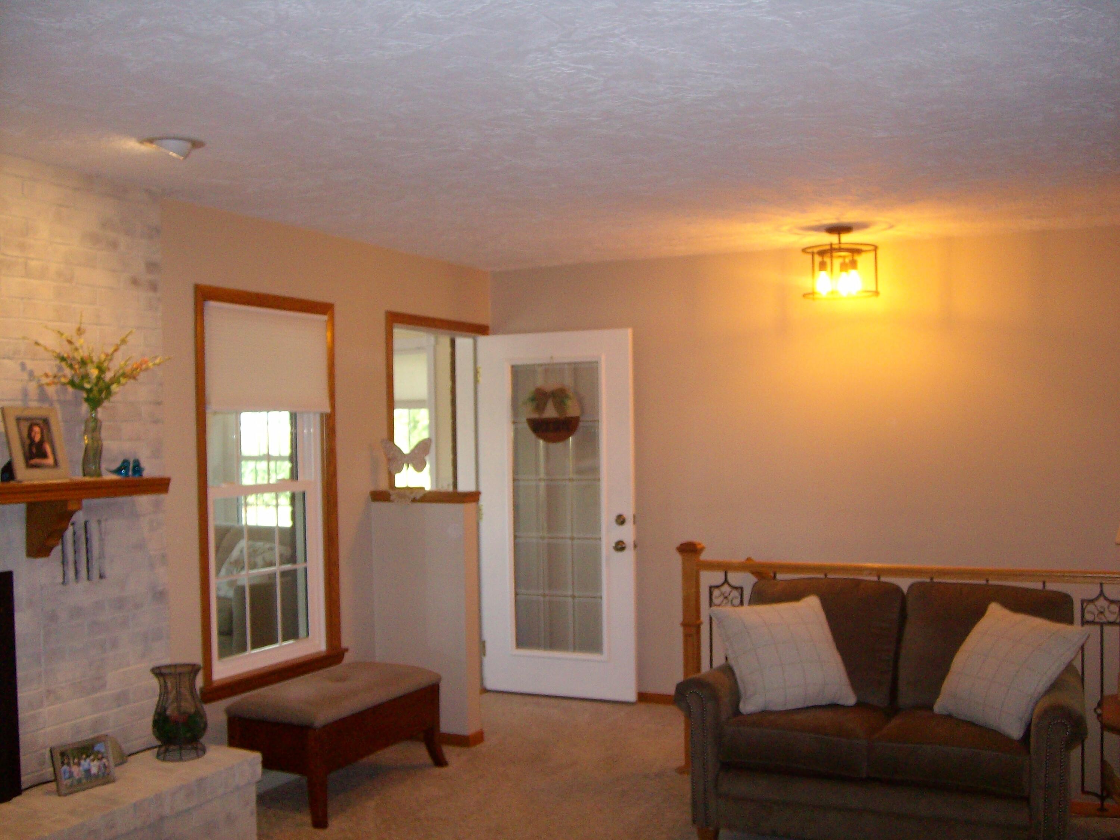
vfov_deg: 40.7
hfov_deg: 52.6
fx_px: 1132
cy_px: 420
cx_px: 560
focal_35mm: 35
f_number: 2.8
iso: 200
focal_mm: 5.8
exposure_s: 1/40
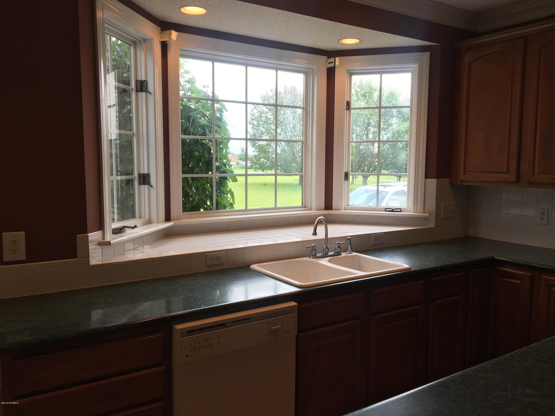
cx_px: 278
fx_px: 465
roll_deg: +0.5
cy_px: 208
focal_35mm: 29
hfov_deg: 61.7
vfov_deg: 48.2
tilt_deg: -4.4
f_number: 2.2
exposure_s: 1/120
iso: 25
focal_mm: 4.15
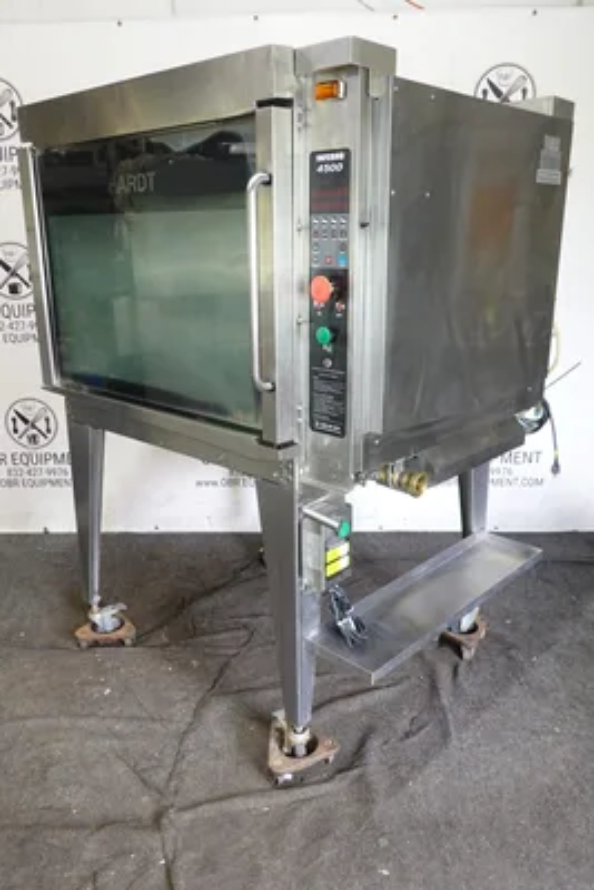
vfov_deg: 63.6
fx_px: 717
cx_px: 297
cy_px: 445
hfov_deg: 45.0
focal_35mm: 29
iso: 640
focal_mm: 10.83
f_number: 3.2
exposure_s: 1/30
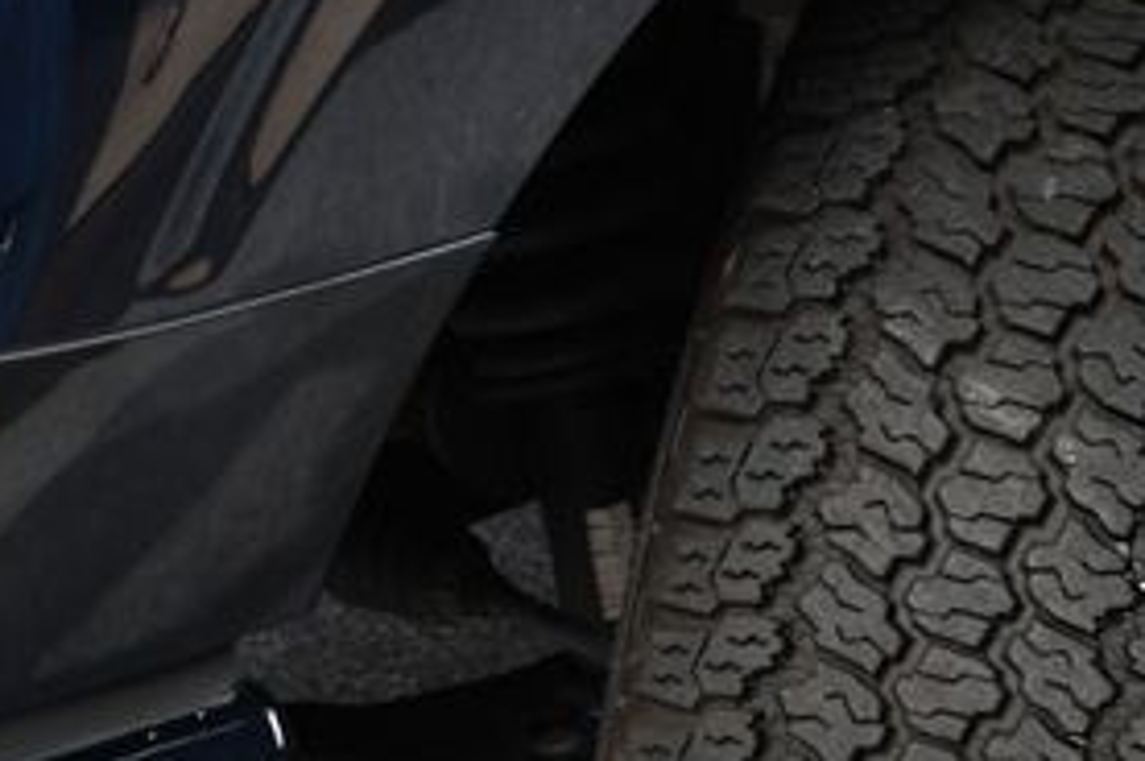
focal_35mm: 104
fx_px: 3304
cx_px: 1017
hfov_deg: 19.3
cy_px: 794
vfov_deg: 12.9
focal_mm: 30
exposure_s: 1/100
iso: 100
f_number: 5
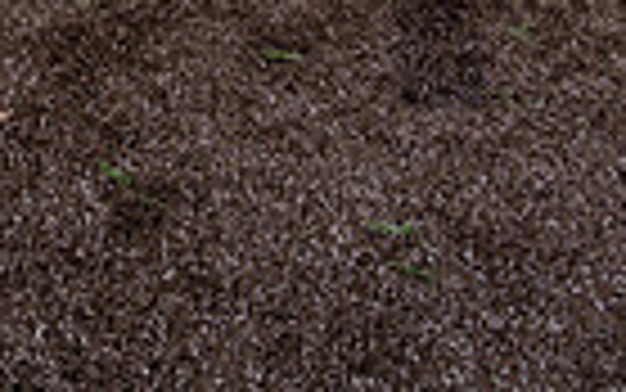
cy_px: -577
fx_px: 1468
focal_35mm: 86
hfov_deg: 23.7
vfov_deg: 12.0
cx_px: 122
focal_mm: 26
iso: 200
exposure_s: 1/125
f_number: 8
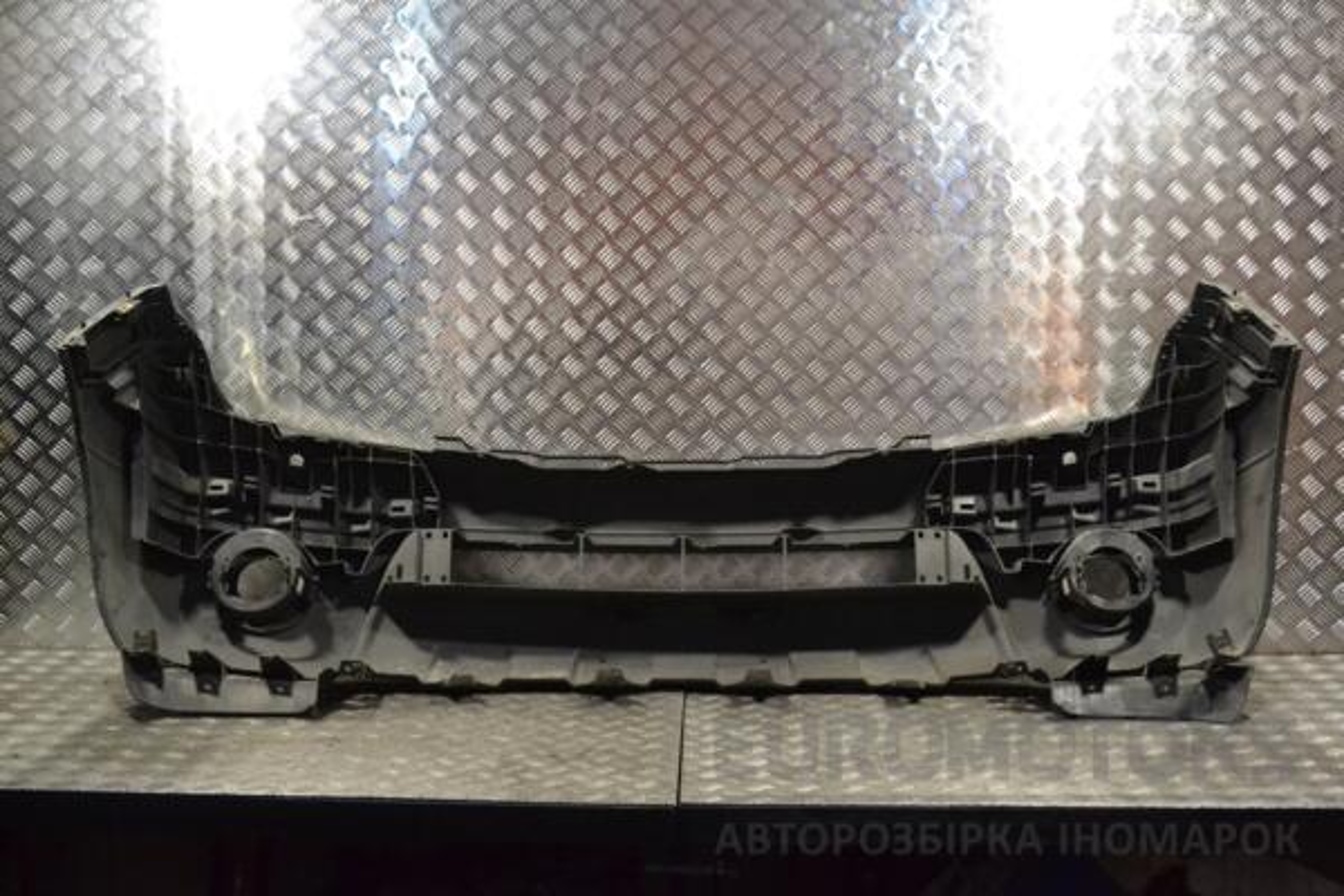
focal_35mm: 45
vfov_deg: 29.9
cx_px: 672
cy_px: 448
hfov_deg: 43.6
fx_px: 1680
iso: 3200
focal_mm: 30
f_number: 9
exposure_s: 1/320
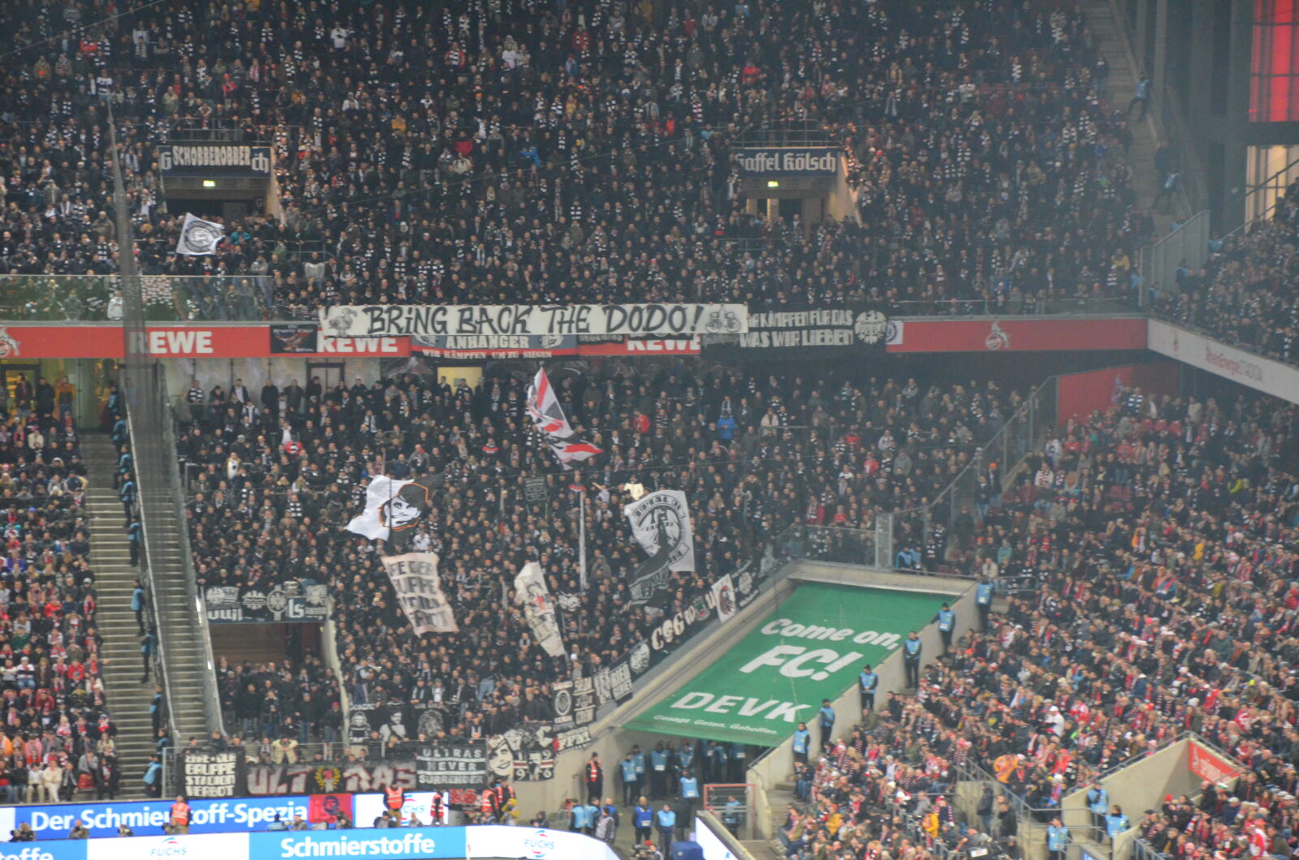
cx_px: 650
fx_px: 5672
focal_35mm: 158
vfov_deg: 8.7
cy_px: 430
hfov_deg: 13.1
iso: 3200
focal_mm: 105
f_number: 5.6
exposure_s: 1/100
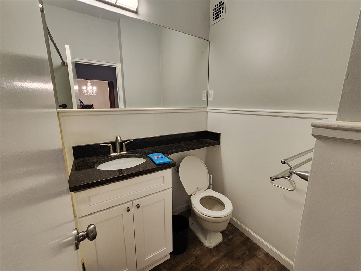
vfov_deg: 89.9
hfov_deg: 106.2
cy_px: 136
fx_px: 136
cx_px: 180
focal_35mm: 13
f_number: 2.2
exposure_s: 1/60
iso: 250
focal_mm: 2.2
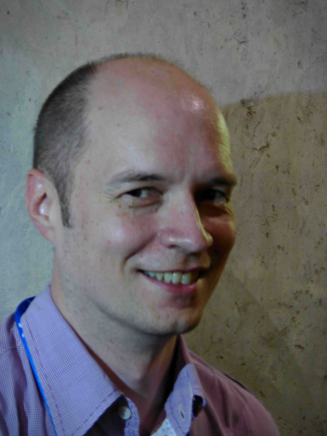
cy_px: 218
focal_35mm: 79
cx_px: 164
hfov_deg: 18.7
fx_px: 995
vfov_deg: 24.7
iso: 400
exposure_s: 1/4
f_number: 4.7
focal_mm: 14.1
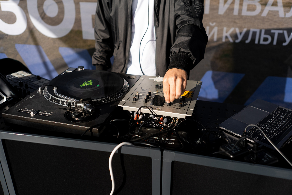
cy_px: 98
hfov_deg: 54.4
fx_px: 284
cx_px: 146
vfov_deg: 37.9
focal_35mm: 35
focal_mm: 35
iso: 100
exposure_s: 1/1250
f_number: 2.8
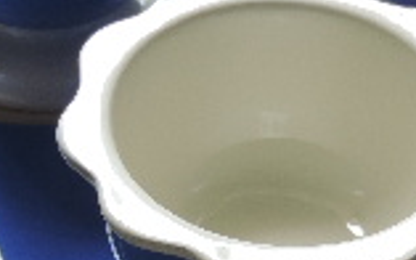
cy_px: 337
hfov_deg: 8.8
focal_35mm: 238
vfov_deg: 5.5
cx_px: 262
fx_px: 2697
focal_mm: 9.8
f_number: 3.7
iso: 200
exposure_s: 1/60
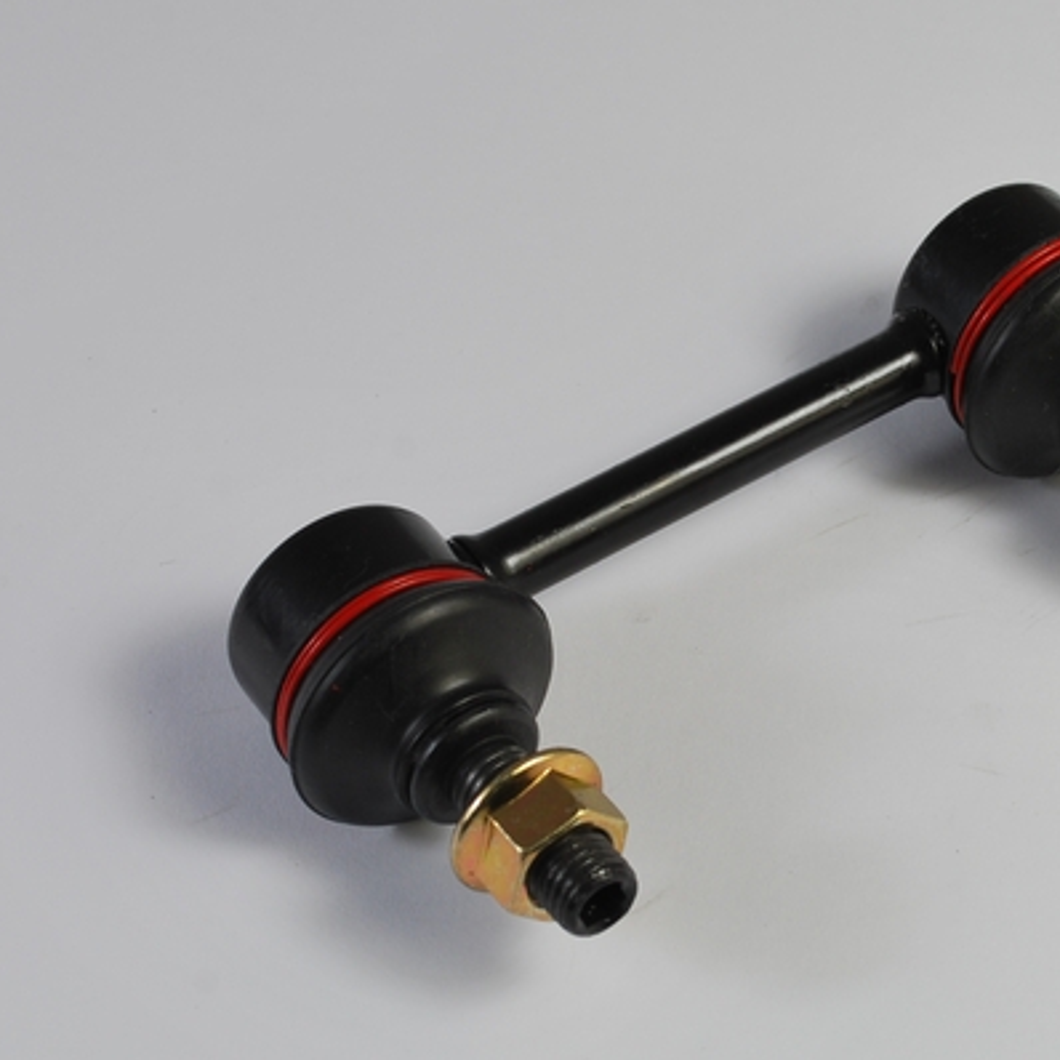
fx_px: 3113
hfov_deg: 19.3
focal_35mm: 90
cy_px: 518
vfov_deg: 19.3
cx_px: 698
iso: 140
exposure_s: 1/30
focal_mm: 35
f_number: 9
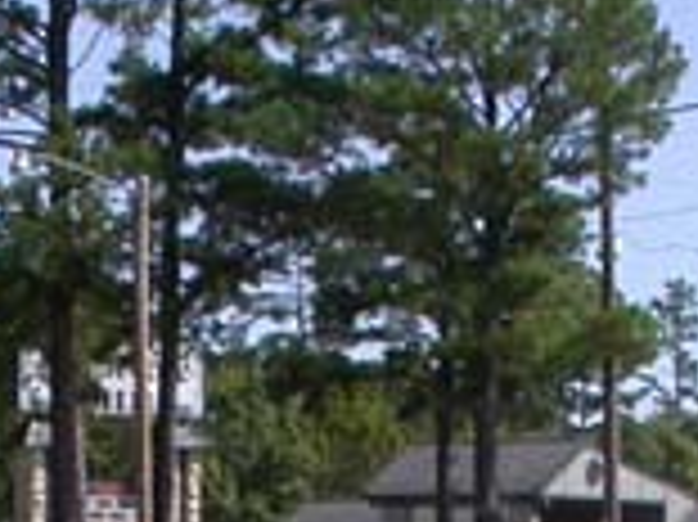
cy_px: 1166
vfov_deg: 7.2
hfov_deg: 10.1
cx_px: 153
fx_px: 3949
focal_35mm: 196
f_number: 7.5
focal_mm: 7.85
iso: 100
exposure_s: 1/309
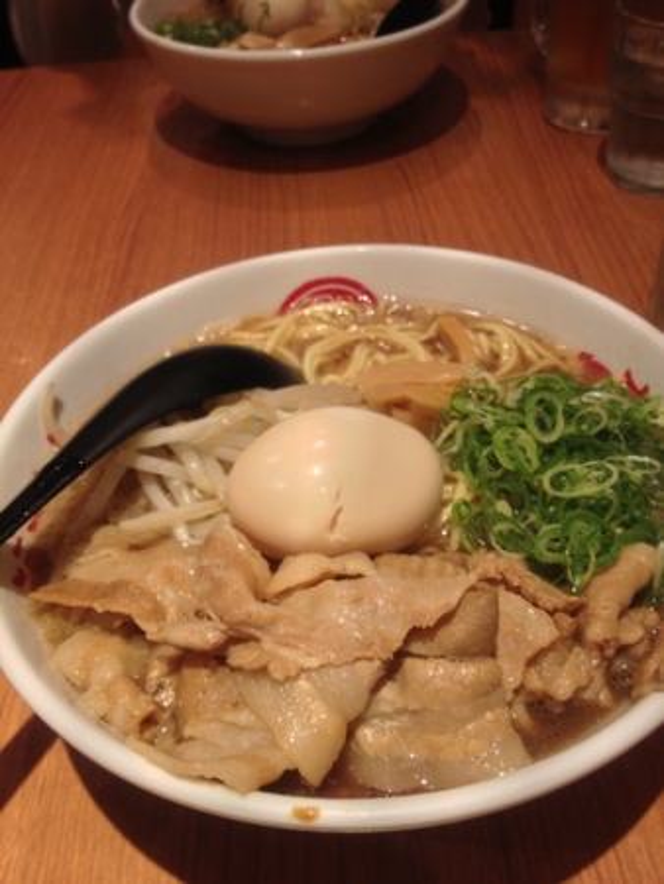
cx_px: 332
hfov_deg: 40.7
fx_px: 894
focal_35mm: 35
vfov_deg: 52.6
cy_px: 442
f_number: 2.4
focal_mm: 4.28
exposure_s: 1/20
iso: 125
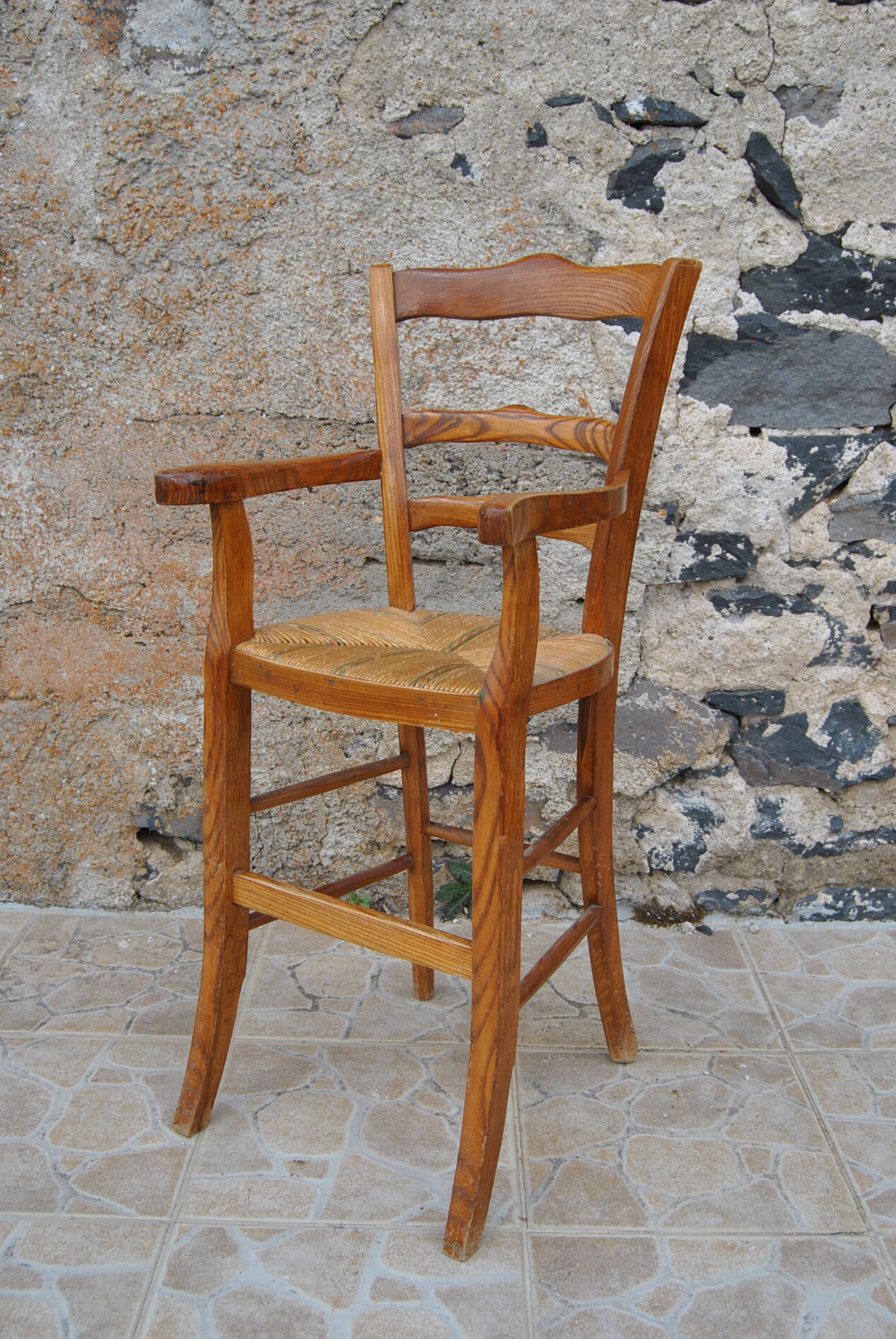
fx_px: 1322
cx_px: 459
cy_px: 677
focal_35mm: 36
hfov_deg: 37.4
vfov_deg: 53.7
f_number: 7.1
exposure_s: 1/200
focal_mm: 23
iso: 100
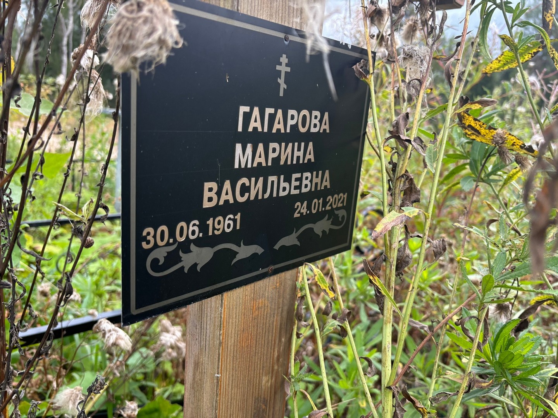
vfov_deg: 53.1
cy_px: 209
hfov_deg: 67.3
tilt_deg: -11.5
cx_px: 279
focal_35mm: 26
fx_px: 419
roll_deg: -8.2
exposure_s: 1/368
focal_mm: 5.96
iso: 50
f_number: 1.6
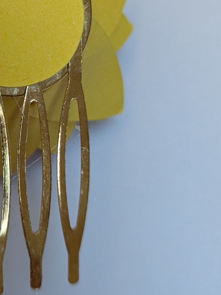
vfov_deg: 26.5
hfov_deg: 19.5
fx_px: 621
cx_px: -4
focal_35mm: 73
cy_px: 89
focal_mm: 5.43
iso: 351
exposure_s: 1/100
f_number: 1.89
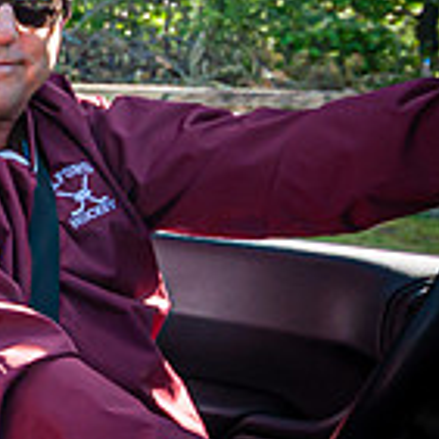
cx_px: -461
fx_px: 1277
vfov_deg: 19.4
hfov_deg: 15.3
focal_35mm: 89
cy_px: 142
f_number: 7.1
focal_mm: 17
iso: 200
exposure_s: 1/200
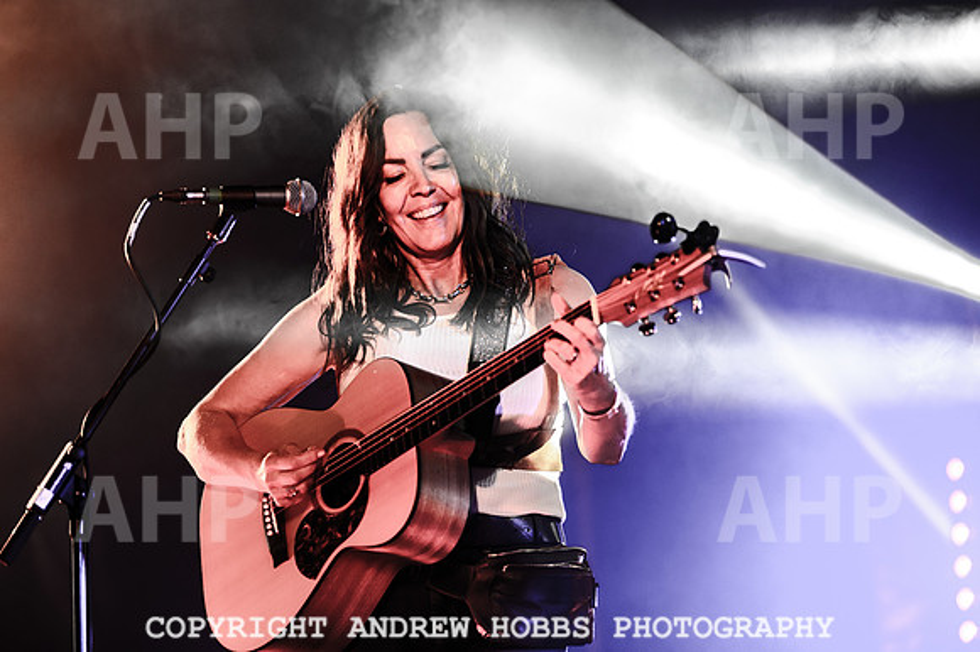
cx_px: 490
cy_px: 326
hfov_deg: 17.1
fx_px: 3265
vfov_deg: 11.4
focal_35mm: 120
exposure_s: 1/1250
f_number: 2.8
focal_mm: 120
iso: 1600
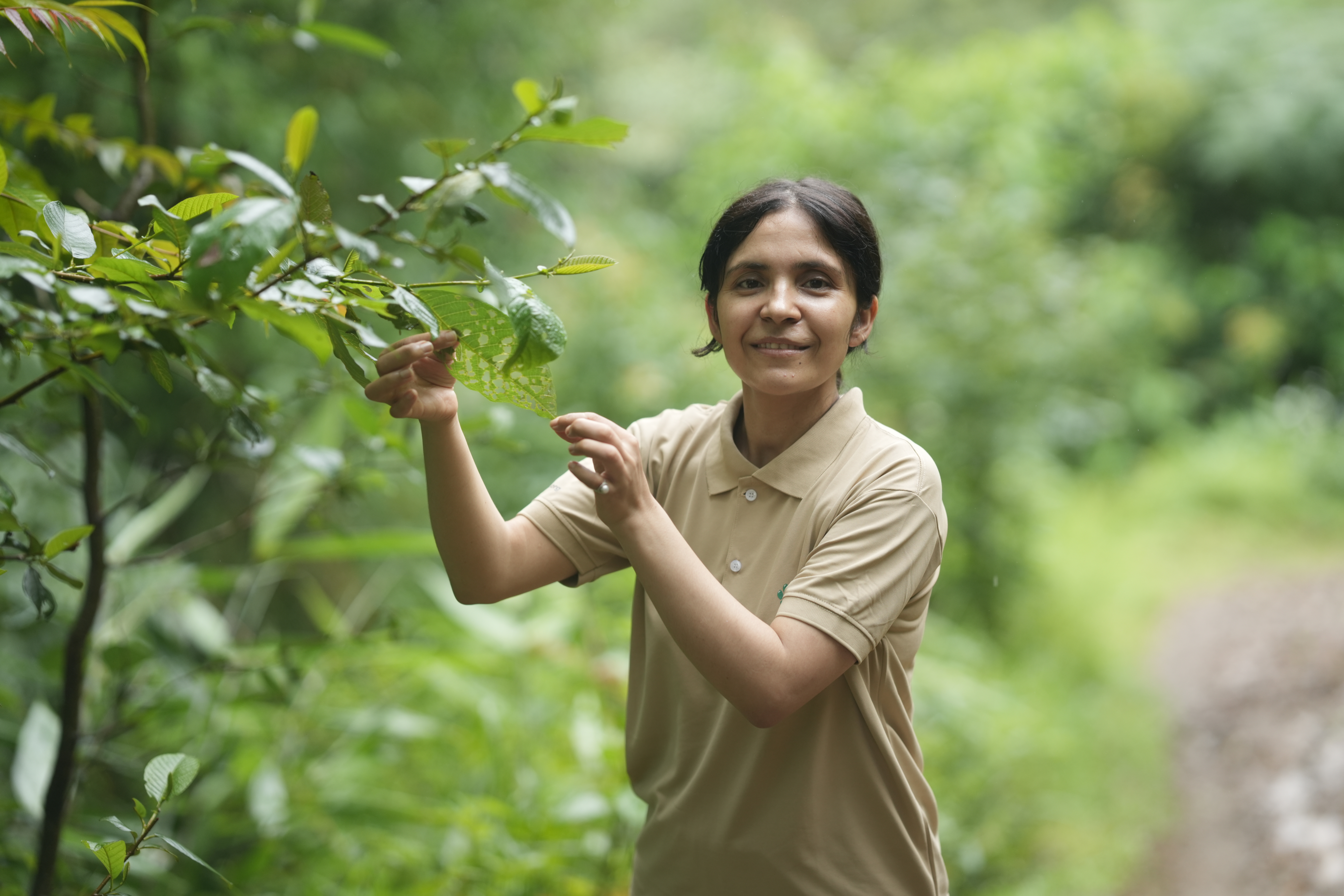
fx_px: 3173
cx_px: 672
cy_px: 448
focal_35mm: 85
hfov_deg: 23.9
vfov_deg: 16.1
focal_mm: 85
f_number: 1.8
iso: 400
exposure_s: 1/800
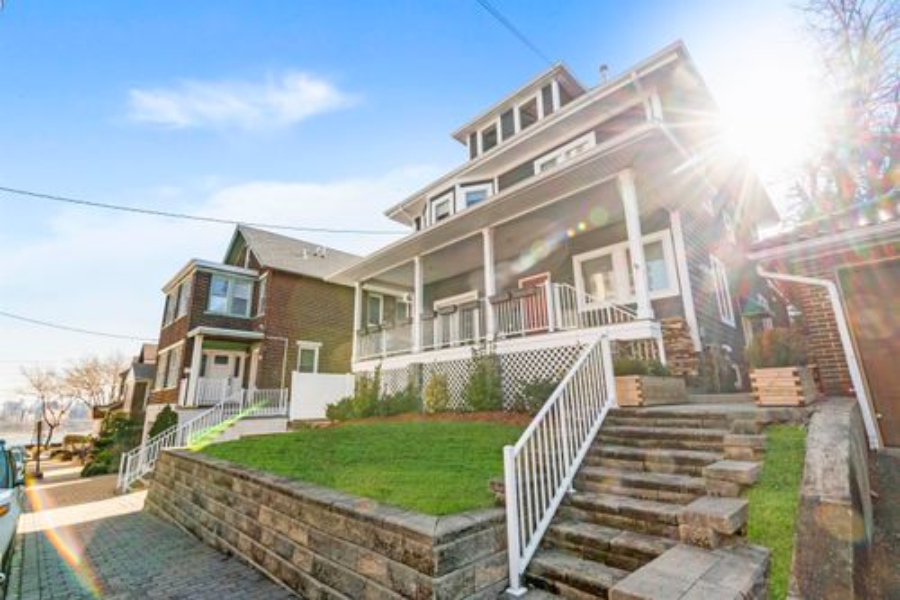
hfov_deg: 96.8
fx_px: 400
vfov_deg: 73.7
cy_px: 300
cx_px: 450
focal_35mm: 16
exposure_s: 1/200
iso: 800
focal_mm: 16
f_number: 18
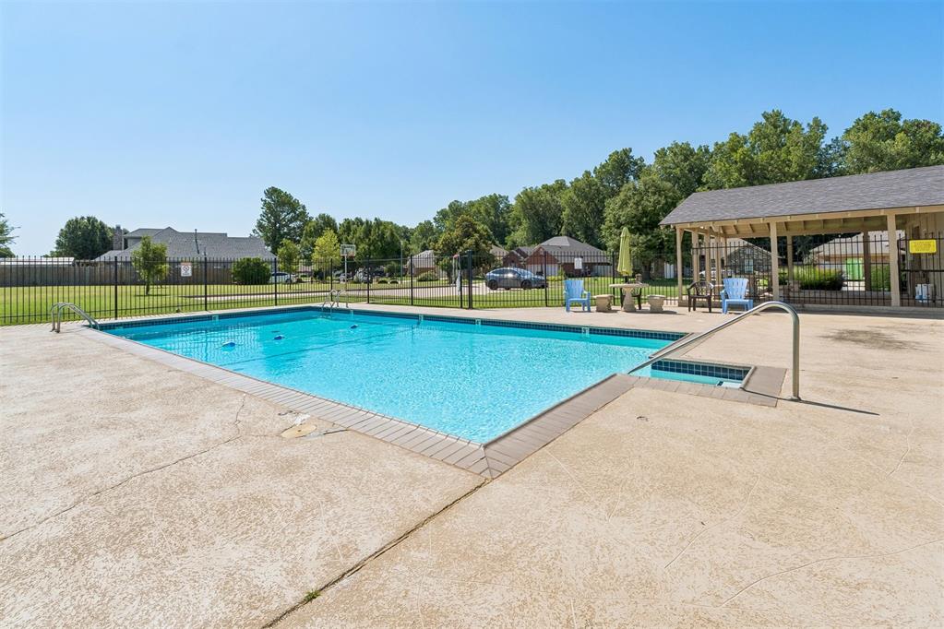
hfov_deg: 96.0
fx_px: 425
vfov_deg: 73.1
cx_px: 472
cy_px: 314
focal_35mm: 16
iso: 200
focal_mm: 10.8
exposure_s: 1/1250
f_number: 7.1
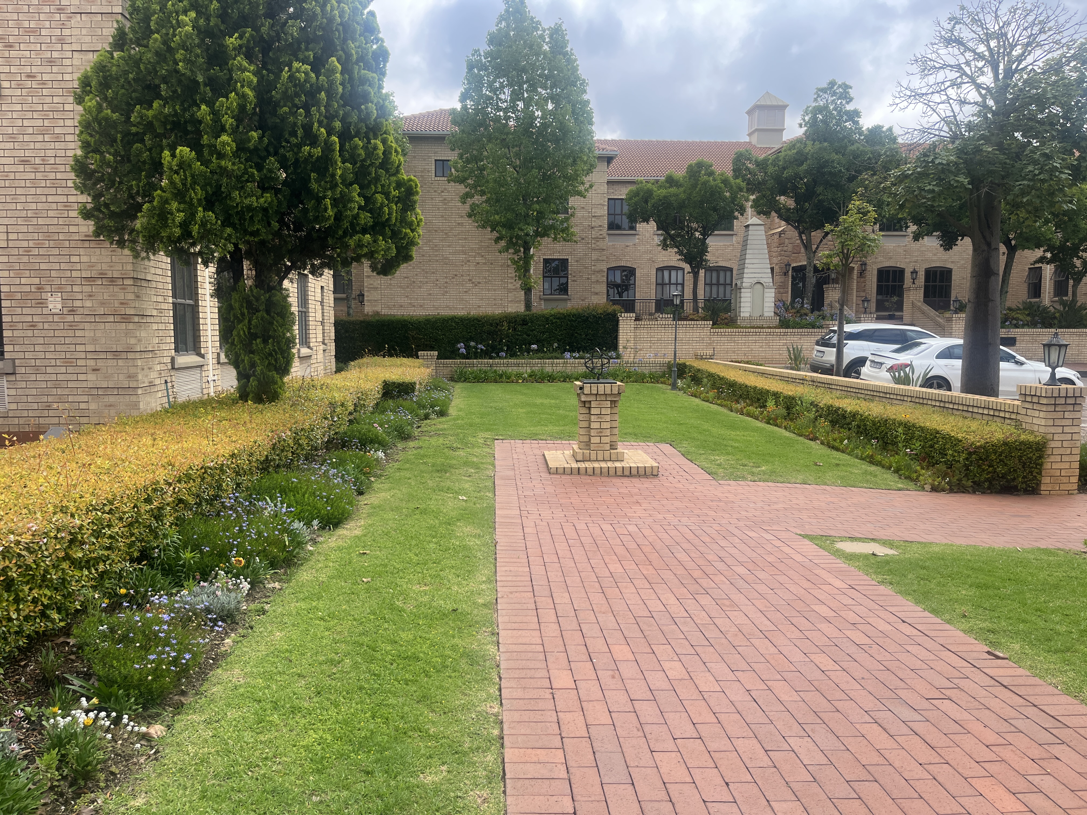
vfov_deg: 53.1
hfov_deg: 67.3
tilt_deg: -7.3
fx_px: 816
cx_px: 544
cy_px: 408
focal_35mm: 26
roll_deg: -1.0
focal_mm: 5.1
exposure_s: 1/1695
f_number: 1.6
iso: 50
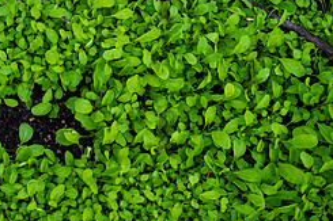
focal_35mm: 83
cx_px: -12
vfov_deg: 16.4
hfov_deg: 23.3
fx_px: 767
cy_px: 65
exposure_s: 1/400
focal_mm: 35
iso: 200
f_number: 2.8
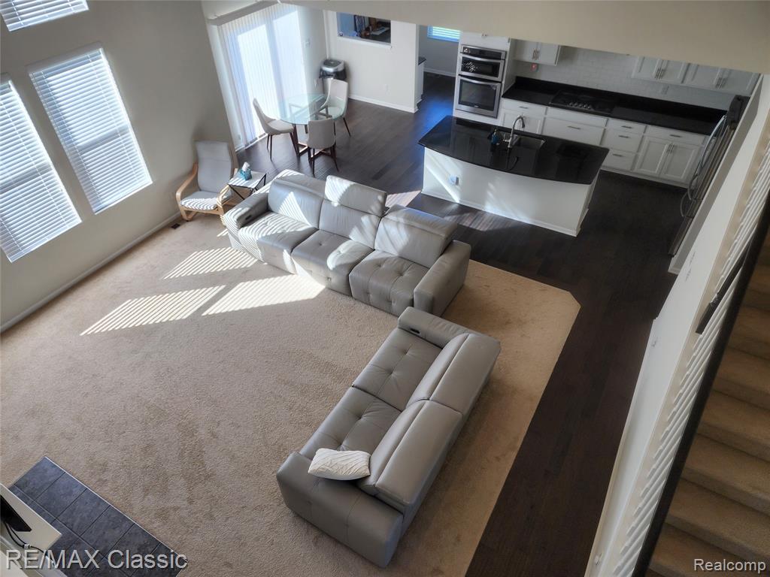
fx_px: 512
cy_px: 288
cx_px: 385
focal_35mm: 23
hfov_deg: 73.9
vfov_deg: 58.9
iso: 64
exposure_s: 1/120
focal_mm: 6.4
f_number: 1.8
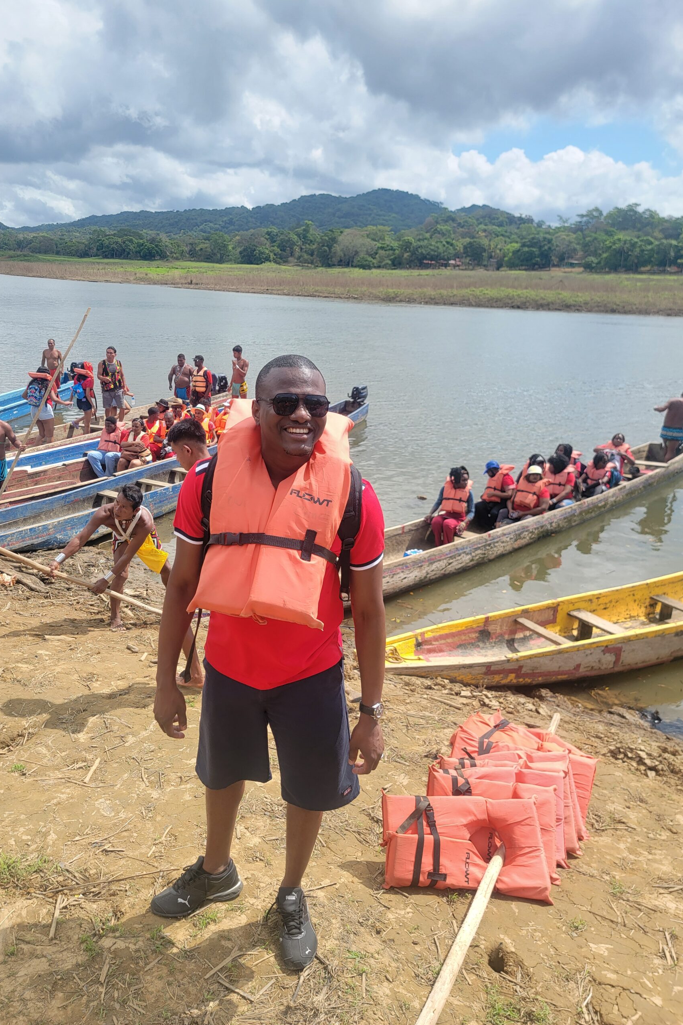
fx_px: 711
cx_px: 305
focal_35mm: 25
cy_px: 512
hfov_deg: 51.2
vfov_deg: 71.5
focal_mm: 6.7
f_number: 1.8
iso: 16
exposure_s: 1/664
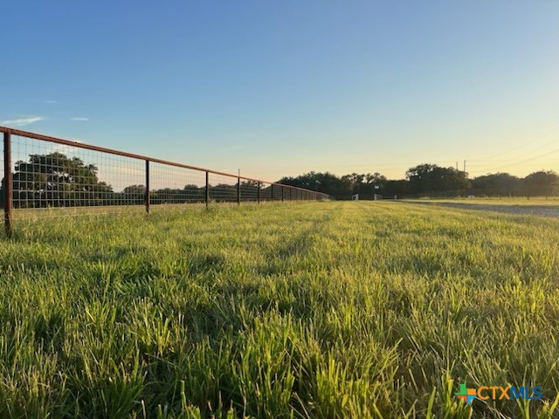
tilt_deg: -2.0
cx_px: 280
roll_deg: +0.5
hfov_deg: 67.3
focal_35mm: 26
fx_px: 420
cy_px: 210
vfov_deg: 53.1
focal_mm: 5.7
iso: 50
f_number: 1.5
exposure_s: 1/1645
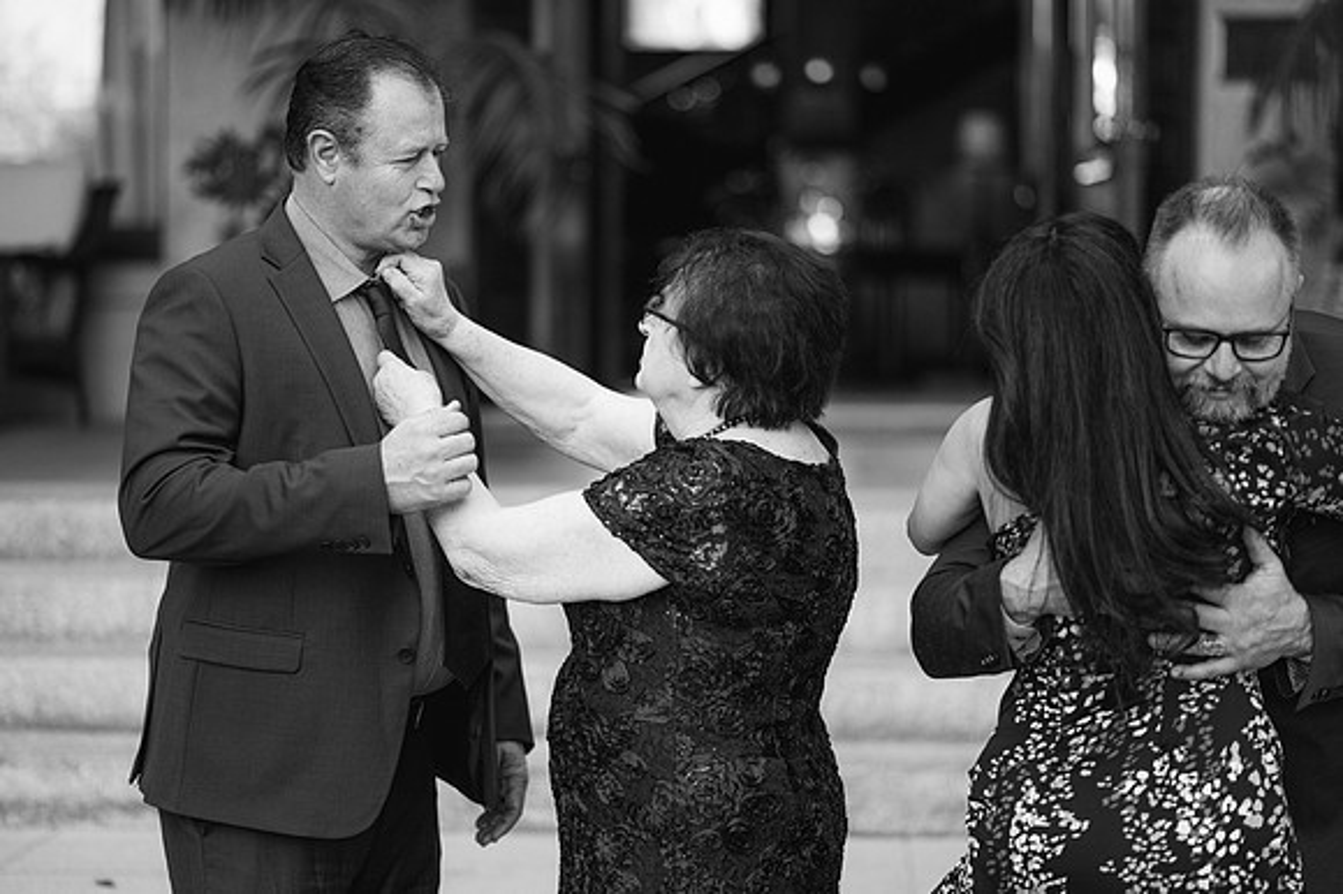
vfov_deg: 16.1
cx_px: 672
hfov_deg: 23.9
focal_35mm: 85
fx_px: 3169
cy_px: 447
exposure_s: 1/1000
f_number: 2
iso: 1000
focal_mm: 85
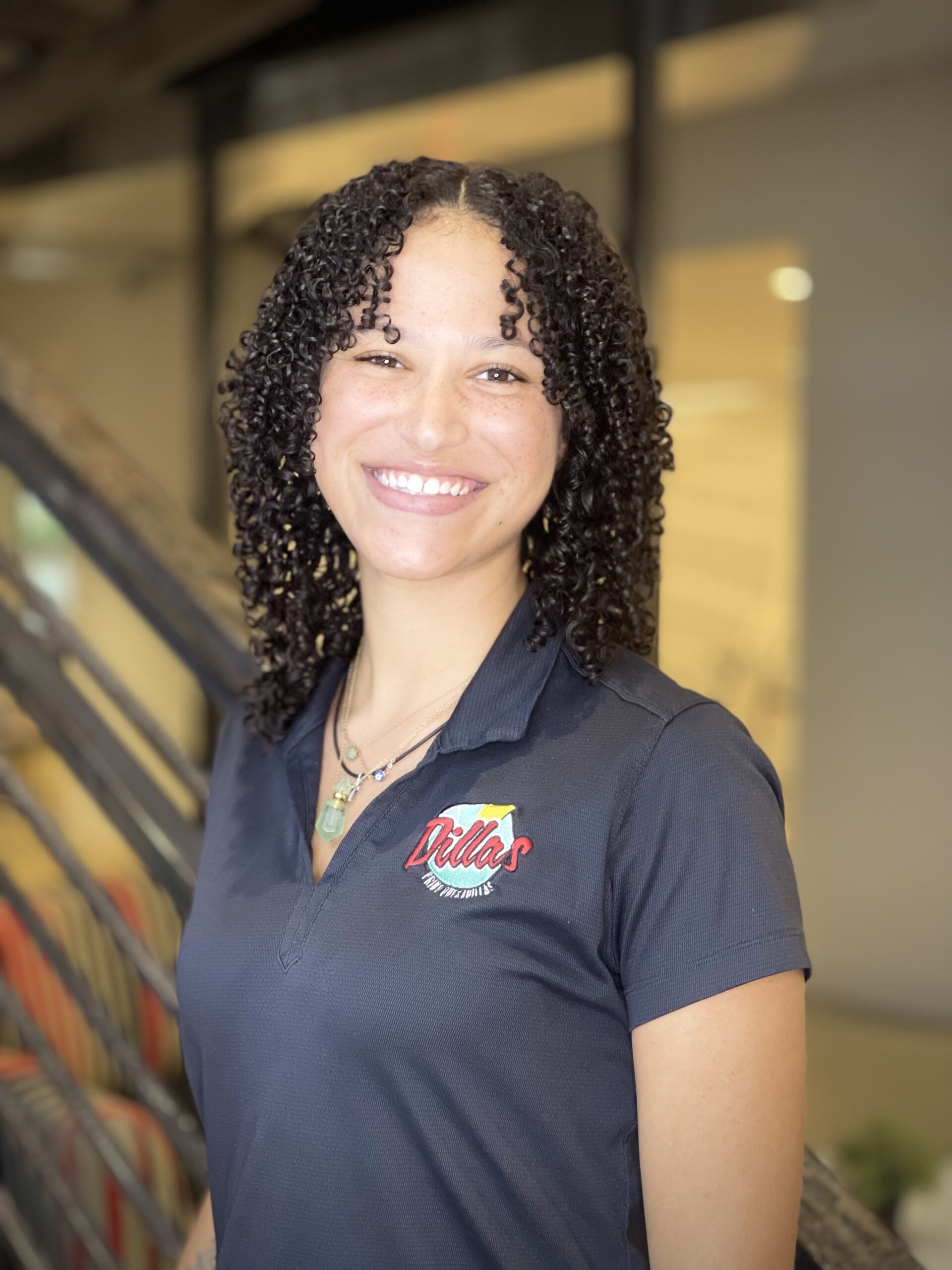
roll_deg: -0.1
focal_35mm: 64
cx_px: 476
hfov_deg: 22.9
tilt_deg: -3.3
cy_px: 635
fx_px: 2347
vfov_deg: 30.3
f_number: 2.2
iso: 125
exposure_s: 1/40
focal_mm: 7.5
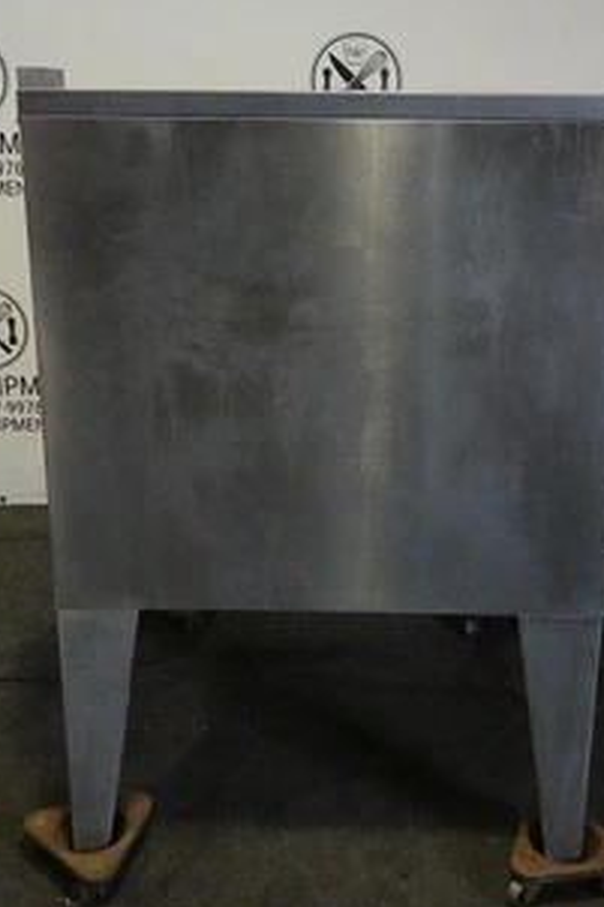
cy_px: 393
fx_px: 1033
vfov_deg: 47.3
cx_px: 352
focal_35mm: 41
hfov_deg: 32.5
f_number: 5
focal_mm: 11.52
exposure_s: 1/200
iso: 3200
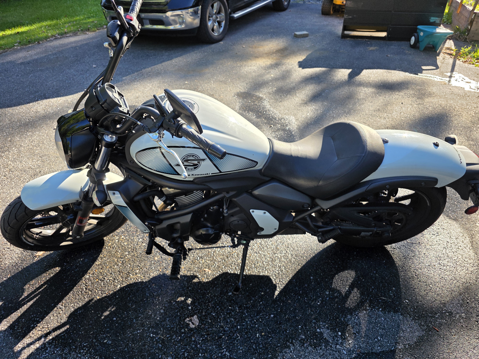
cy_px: 180
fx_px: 318
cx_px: 240
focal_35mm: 23
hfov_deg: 73.9
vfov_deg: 58.9
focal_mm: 6.3
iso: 32
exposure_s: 1/359
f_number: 1.7
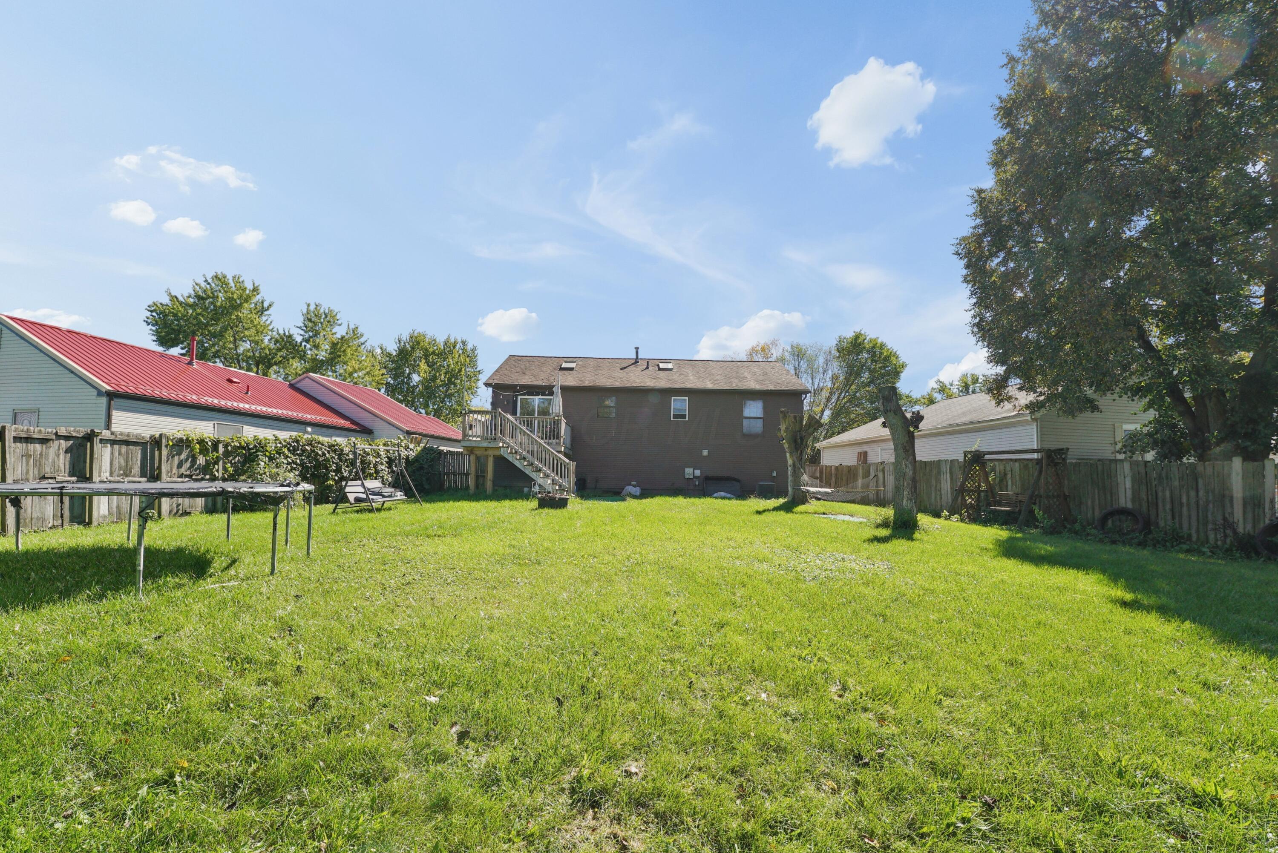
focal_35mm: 14
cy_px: 426
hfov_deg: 104.2
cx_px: 639
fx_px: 497
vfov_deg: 81.3
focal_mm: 14
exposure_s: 1/1000
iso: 640
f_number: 8
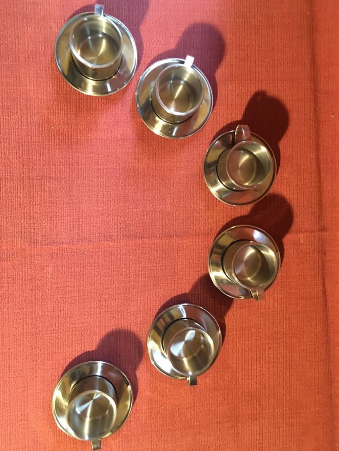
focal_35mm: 29
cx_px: 170
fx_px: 379
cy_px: 226
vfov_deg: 61.7
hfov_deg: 48.2
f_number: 2.2
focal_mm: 4.15
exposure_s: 1/20
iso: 200
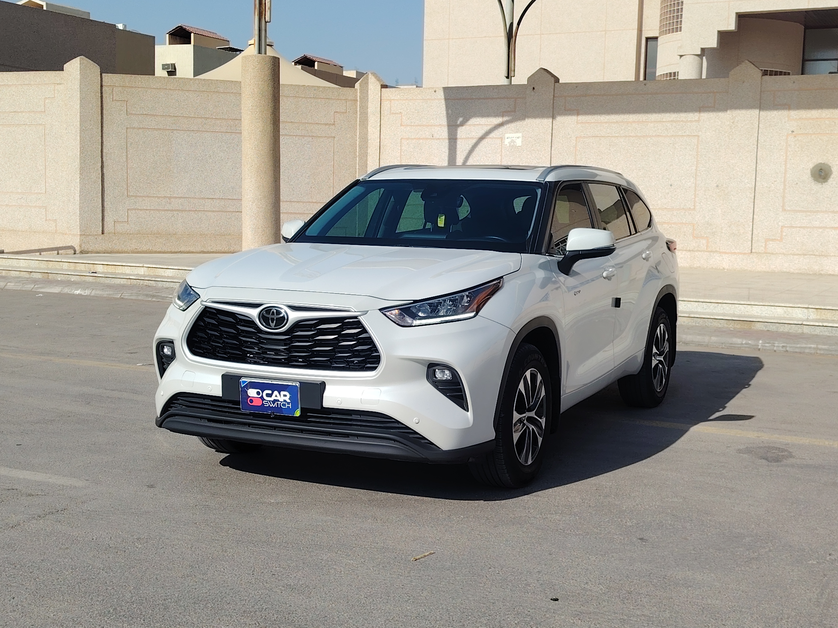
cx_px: 419
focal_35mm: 48
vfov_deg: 30.3
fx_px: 1162
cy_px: 314
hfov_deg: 39.7
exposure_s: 1/1234
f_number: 1.75
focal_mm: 5.25
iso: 100
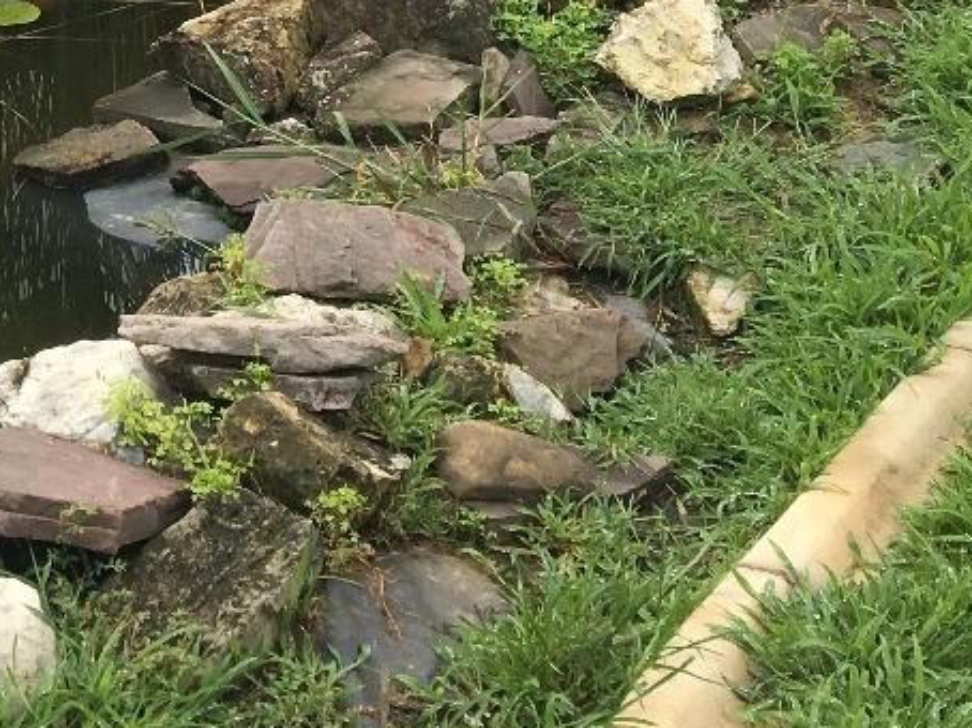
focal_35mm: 92
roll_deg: +3.3
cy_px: -231
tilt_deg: -13.0
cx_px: -165
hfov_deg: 20.1
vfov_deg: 15.3
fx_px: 2582
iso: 25
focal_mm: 4.15
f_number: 2.2
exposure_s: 1/1148
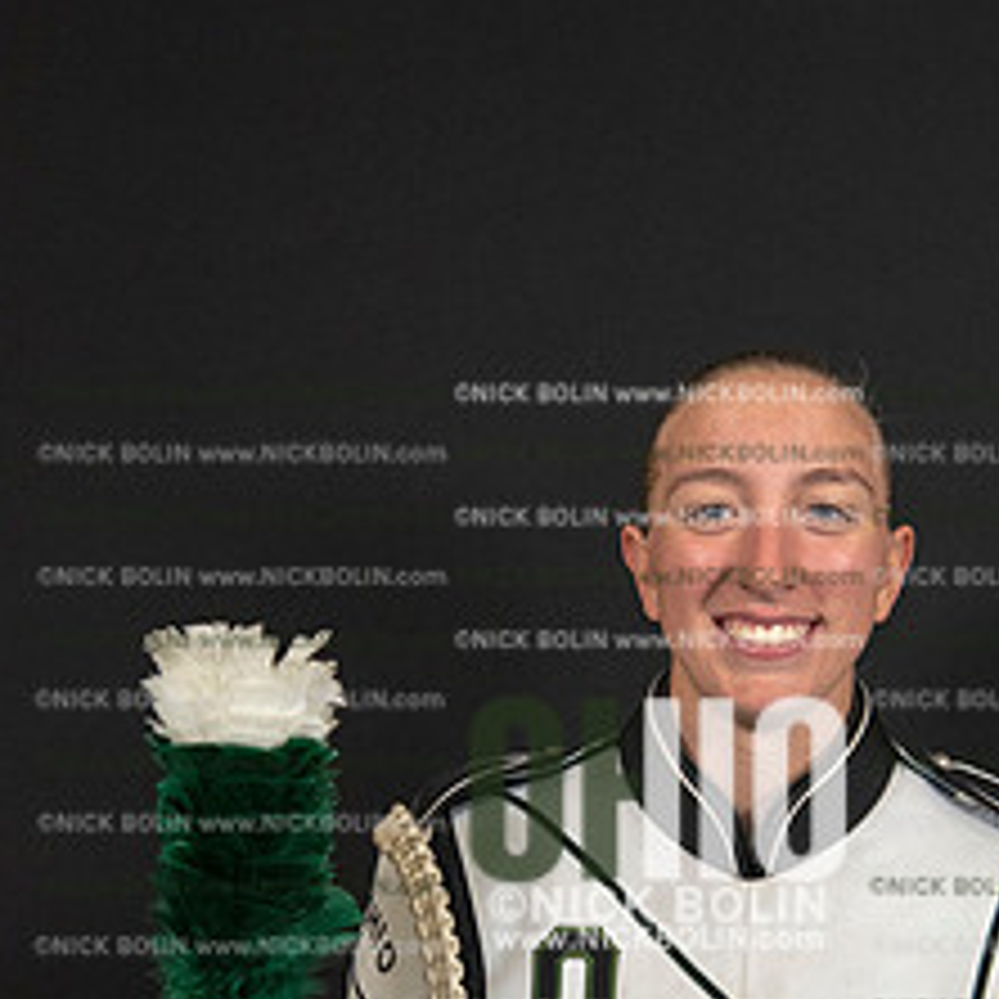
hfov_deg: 24.9
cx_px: 657
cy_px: 824
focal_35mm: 69
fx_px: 2253
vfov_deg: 24.5
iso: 2000
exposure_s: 1/640
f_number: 5.6
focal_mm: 40
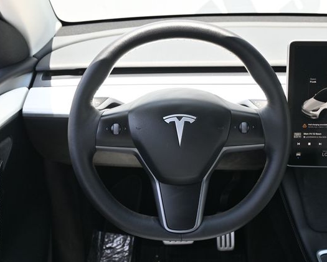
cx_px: 182
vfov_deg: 31.5
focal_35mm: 48
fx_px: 465
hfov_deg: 38.7
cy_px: 132
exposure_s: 1/200
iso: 400
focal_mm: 28
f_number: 4.5
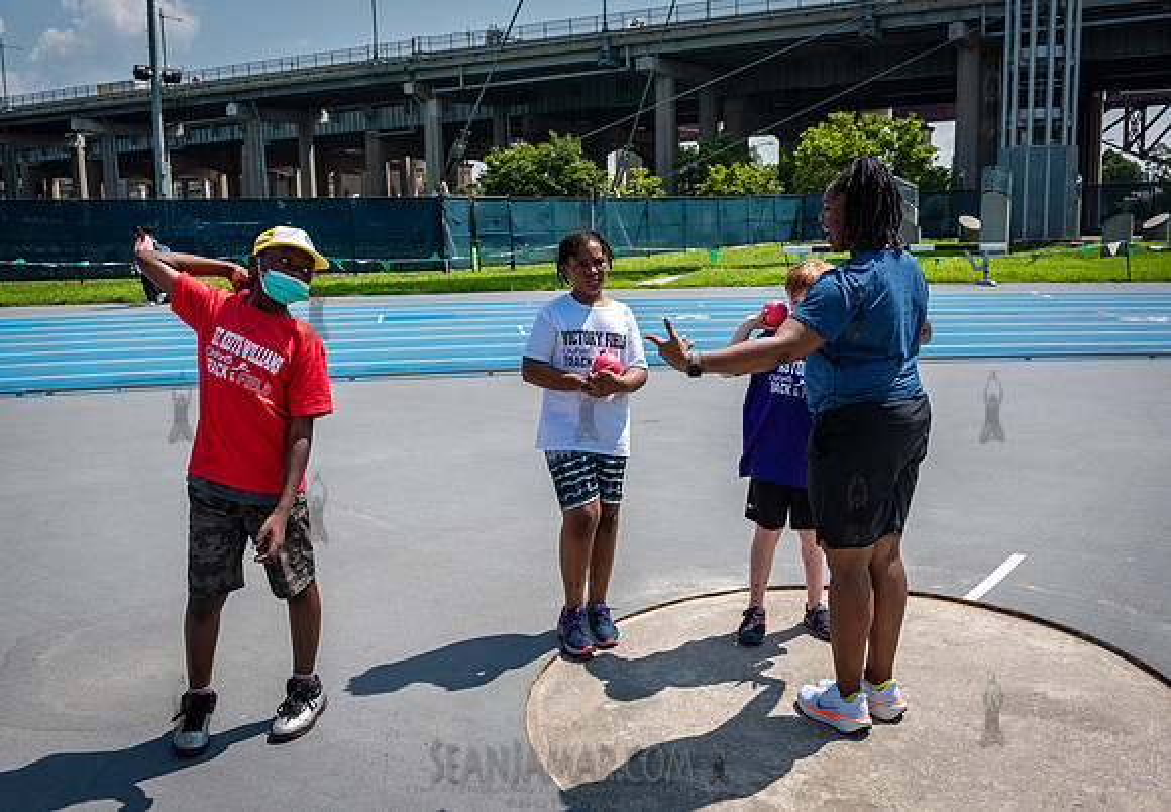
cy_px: 389
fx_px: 1091
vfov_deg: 40.8
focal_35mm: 33
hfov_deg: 56.4
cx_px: 633
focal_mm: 31
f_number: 5.6
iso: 400
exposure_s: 1/2500
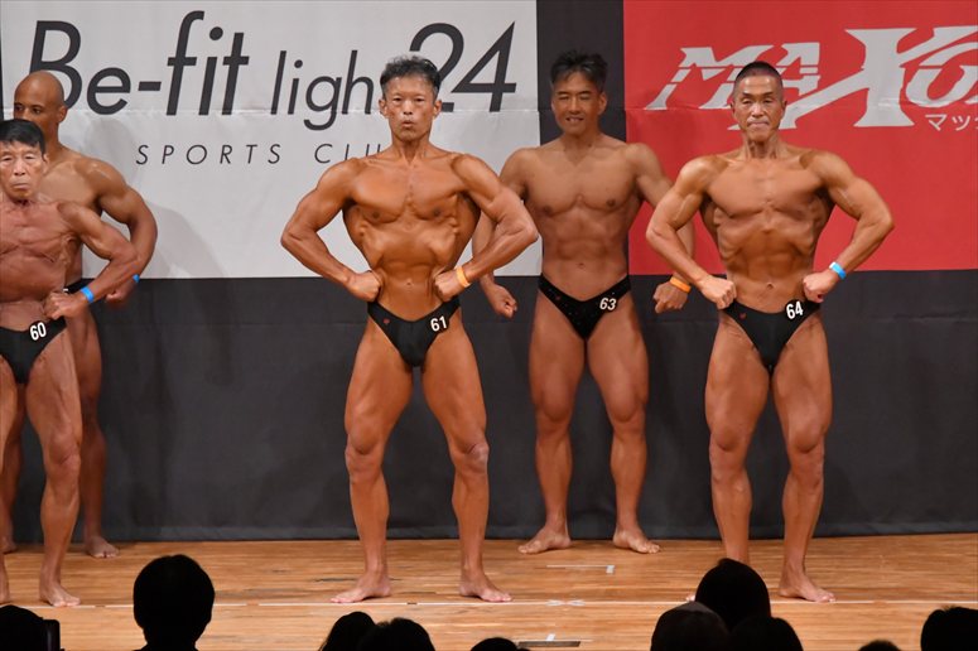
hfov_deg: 7.6
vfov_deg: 5.1
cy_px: 326
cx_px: 489
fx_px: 7332
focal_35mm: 270
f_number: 5.6
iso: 7200
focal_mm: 180
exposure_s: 1/400
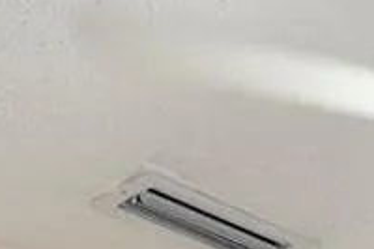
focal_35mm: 132
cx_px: 828
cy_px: 964
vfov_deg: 7.6
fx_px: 1370
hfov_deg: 12.8
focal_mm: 11
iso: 1600
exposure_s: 1/200
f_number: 4
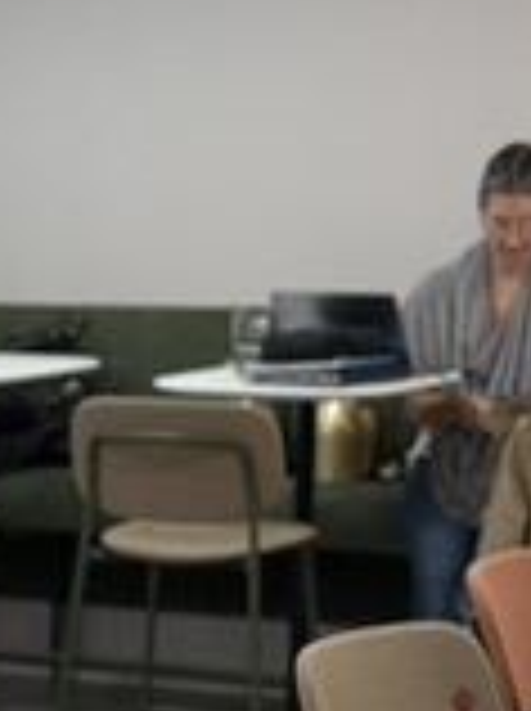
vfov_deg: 13.3
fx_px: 2994
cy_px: 720
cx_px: -261
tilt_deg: -11.2
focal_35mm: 146
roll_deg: +0.0
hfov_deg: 9.8
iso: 250
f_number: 1.78
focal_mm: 6.76
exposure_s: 1/58
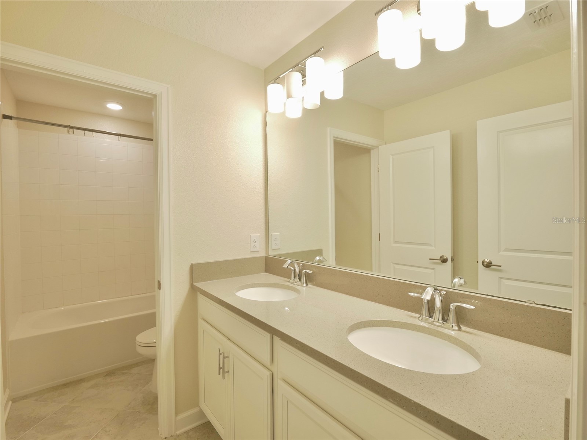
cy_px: 220
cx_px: 294
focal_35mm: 16
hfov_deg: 94.5
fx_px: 271
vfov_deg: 78.1
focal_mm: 8
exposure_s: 1/40
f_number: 4.5
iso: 400
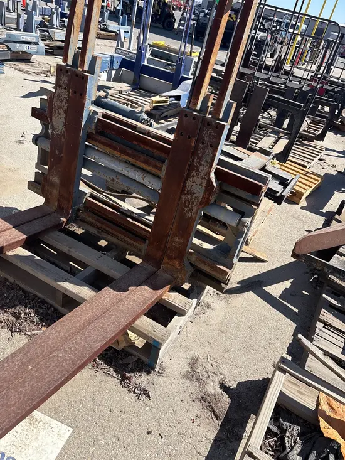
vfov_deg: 67.3
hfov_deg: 53.1
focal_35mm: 26
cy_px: 230
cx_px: 172
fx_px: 345
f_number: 1.6
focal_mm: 5.96
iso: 50
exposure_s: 1/2342
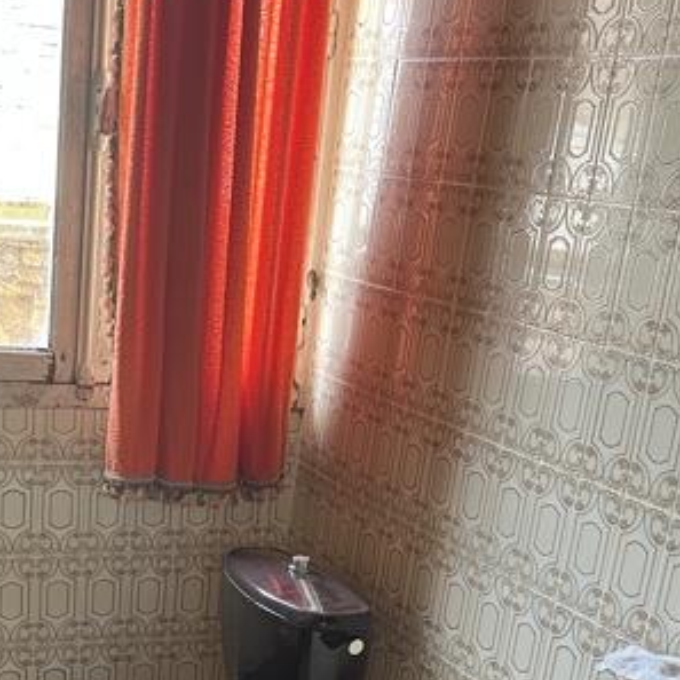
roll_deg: -3.5
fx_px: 1378
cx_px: 149
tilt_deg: -19.7
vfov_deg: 27.0
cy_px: 582
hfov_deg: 27.2
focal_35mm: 62
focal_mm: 5.1
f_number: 1.6
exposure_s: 1/60
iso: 200
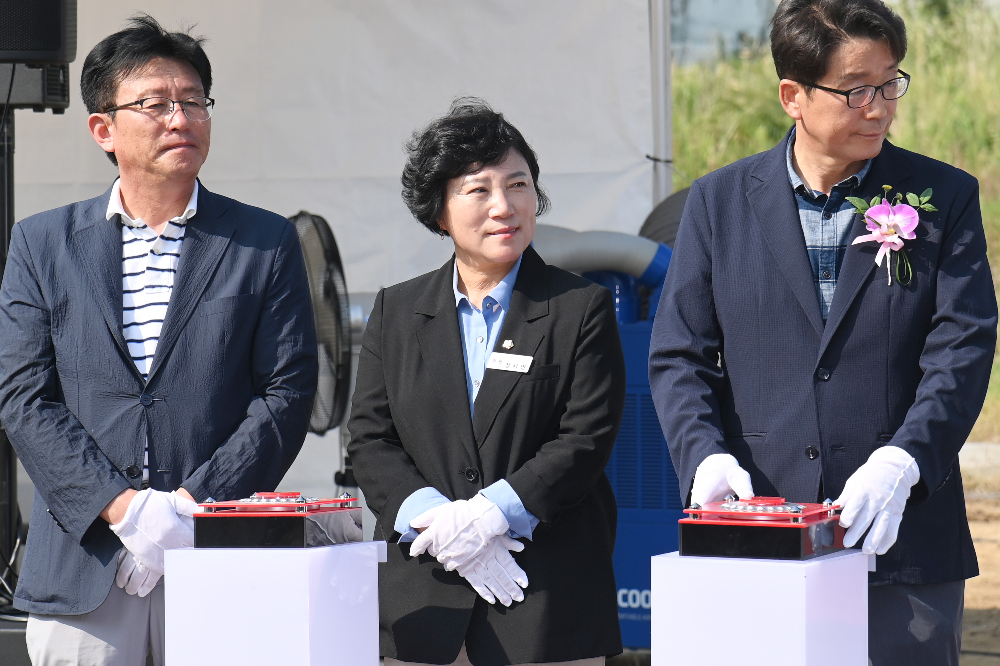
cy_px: 333
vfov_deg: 11.4
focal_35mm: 120
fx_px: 3333
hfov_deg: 17.1
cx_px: 500
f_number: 7.1
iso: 200
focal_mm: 120
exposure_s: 1/500
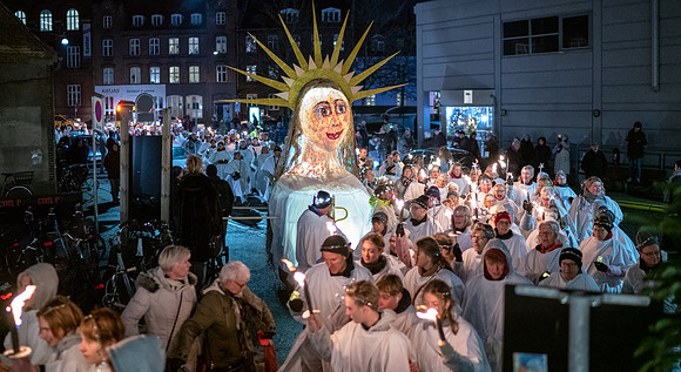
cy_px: 145
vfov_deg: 28.9
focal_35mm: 40
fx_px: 720
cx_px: 341
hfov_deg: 50.6
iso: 6400
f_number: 1.4
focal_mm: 35
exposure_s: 1/200
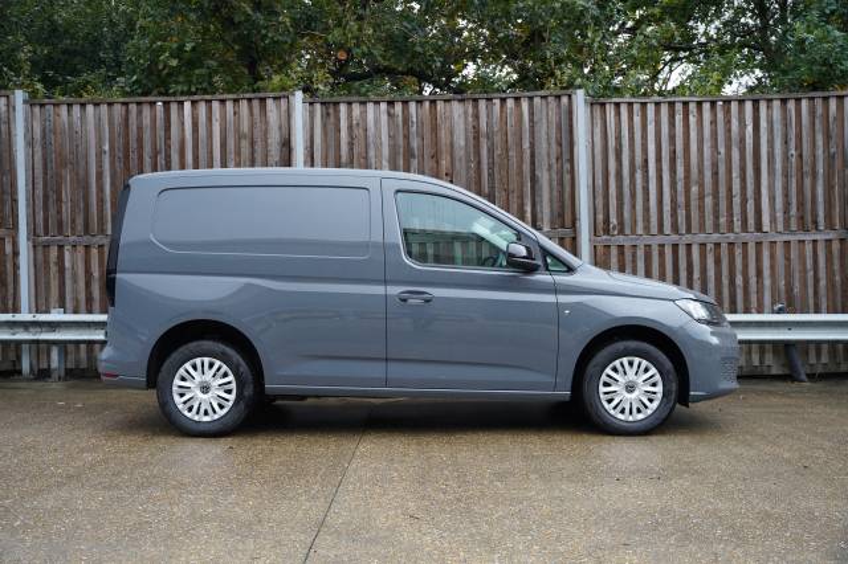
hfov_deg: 55.7
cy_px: 282
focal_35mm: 34
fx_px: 803
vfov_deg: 38.7
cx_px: 424
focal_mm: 34.1
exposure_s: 1/160
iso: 500
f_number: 4
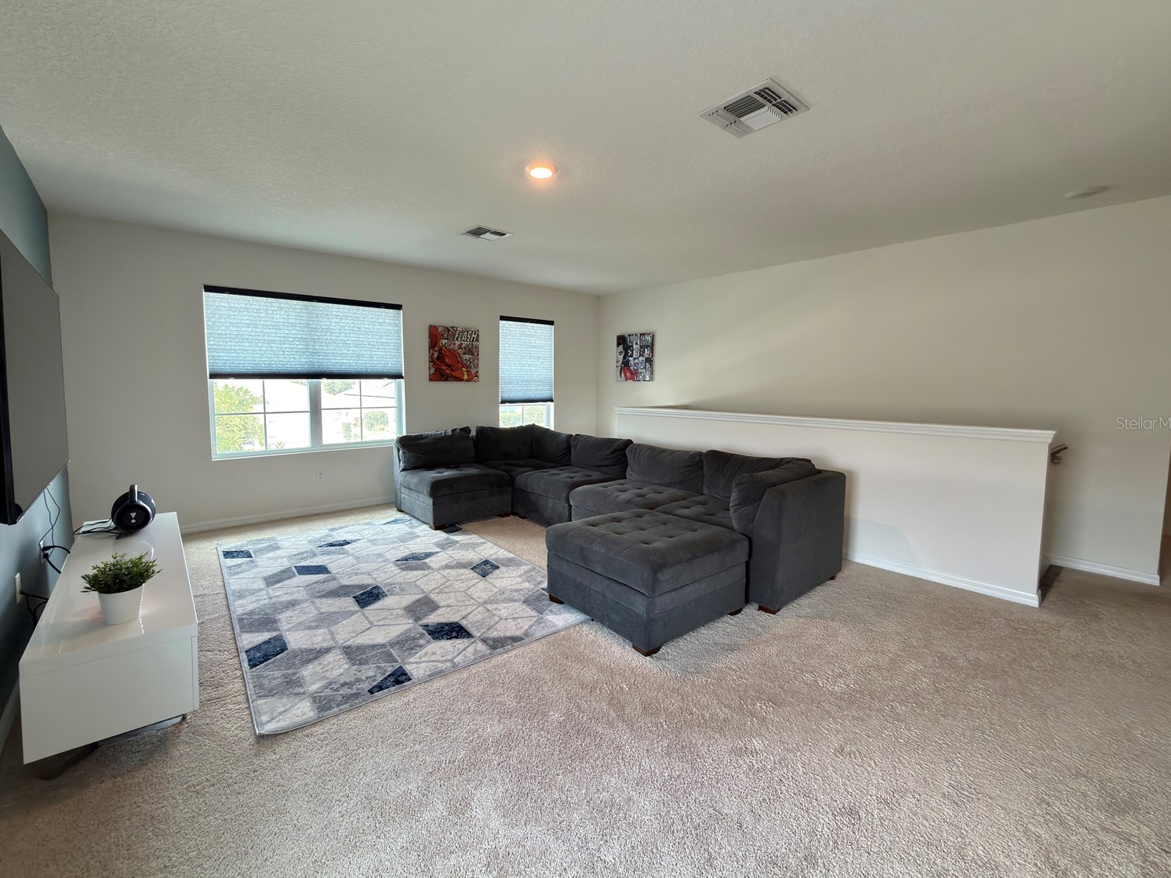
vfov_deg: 81.7
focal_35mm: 15
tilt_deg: -5.0
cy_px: 423
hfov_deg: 98.1
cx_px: 562
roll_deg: +0.0
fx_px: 507
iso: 64
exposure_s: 1/30
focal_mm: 2.22
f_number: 2.2
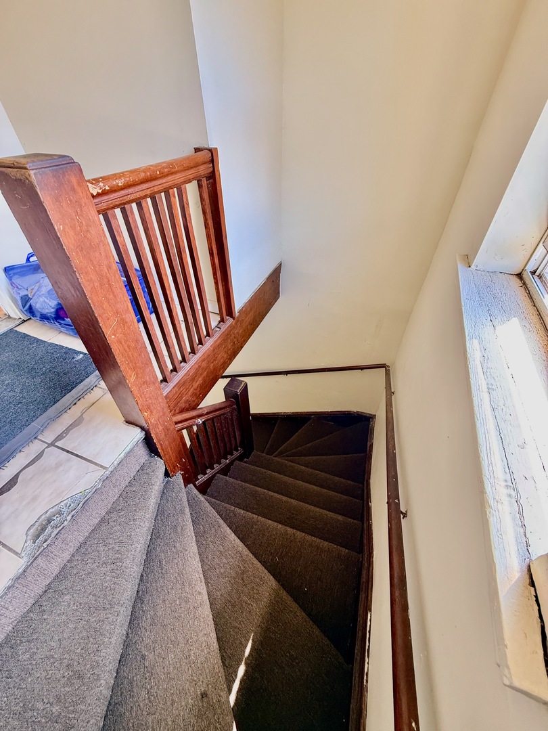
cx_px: 274
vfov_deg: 102.1
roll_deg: +0.1
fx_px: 296
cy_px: 366
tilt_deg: -42.3
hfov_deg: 85.7
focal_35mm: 14
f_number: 2.2
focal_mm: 2.22
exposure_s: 1/99
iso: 200
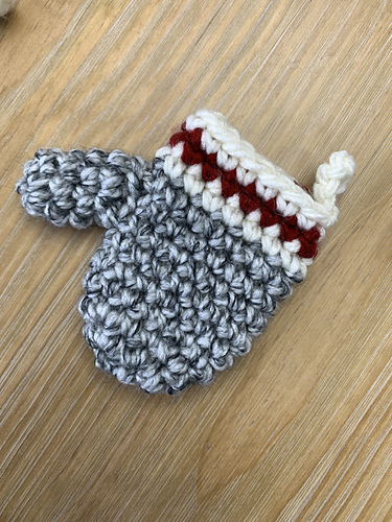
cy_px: 261
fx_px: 393
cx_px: 196
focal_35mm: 26
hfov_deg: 53.1
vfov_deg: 67.3
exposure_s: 1/60
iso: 160
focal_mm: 4.25
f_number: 1.8
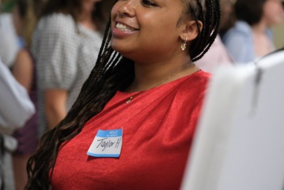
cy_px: 72
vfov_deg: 9.5
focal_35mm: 144
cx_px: 149
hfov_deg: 14.2
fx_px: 1137
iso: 6400
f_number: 2.8
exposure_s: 1/550
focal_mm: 71.5
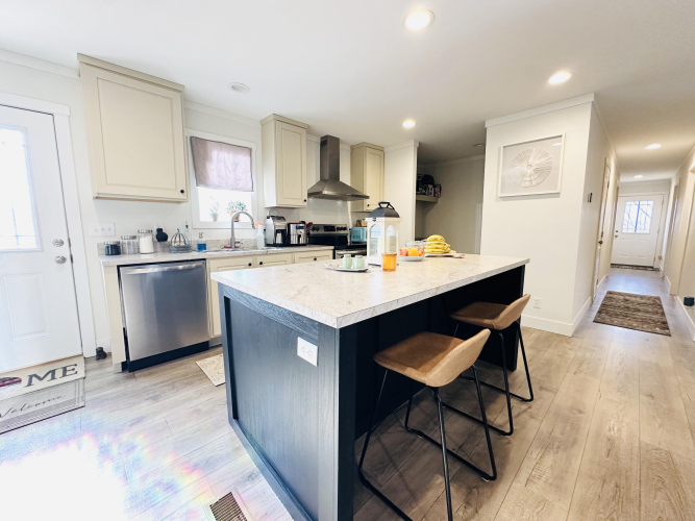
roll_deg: +0.1
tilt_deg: -7.2
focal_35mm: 14
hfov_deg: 102.1
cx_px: 348
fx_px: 281
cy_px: 260
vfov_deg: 85.7
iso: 200
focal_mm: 2.22
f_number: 2.2
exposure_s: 1/120
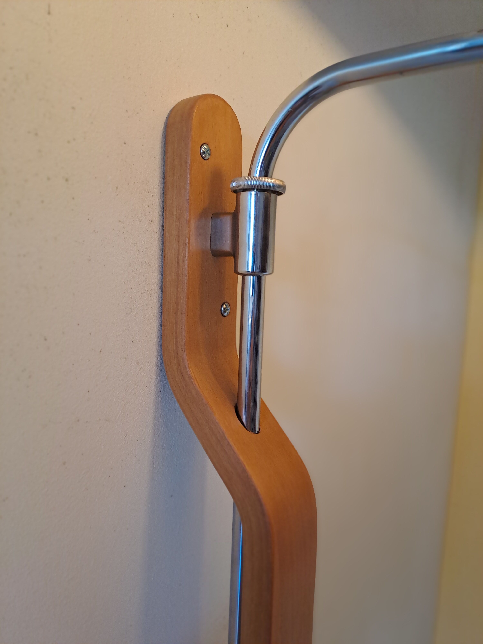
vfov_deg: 69.4
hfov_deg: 54.9
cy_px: 322
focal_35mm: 25
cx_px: 242
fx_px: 465
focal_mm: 4.65
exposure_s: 1/50
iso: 160
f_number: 1.8
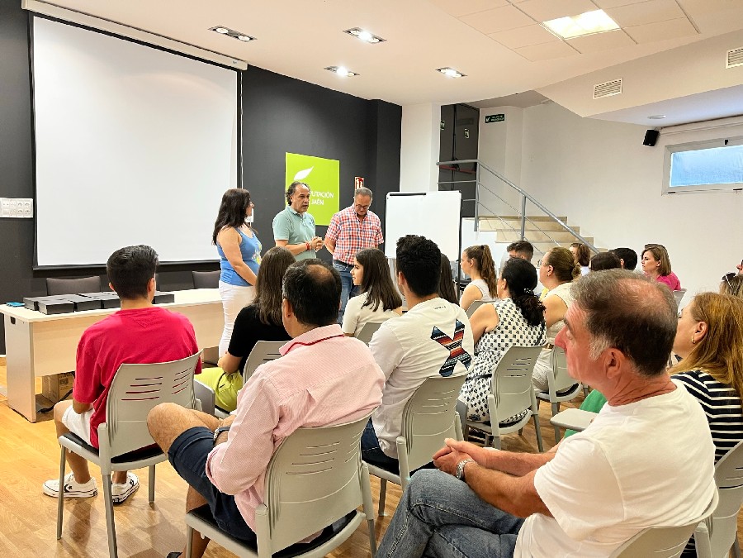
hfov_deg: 67.3
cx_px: 372
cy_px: 279
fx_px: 558
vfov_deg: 53.1
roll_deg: -0.9
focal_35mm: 26
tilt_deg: -5.0
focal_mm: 5.1
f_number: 1.6
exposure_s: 1/50
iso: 80
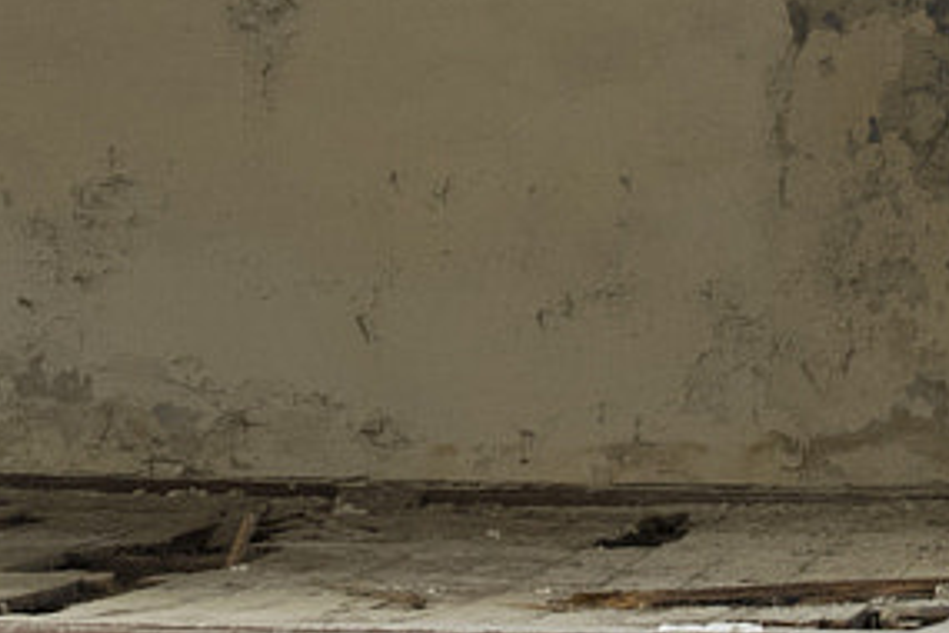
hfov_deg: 7.3
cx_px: 799
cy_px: -533
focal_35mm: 281
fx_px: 7407
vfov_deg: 4.8
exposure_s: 1/10
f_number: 8
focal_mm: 50
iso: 800
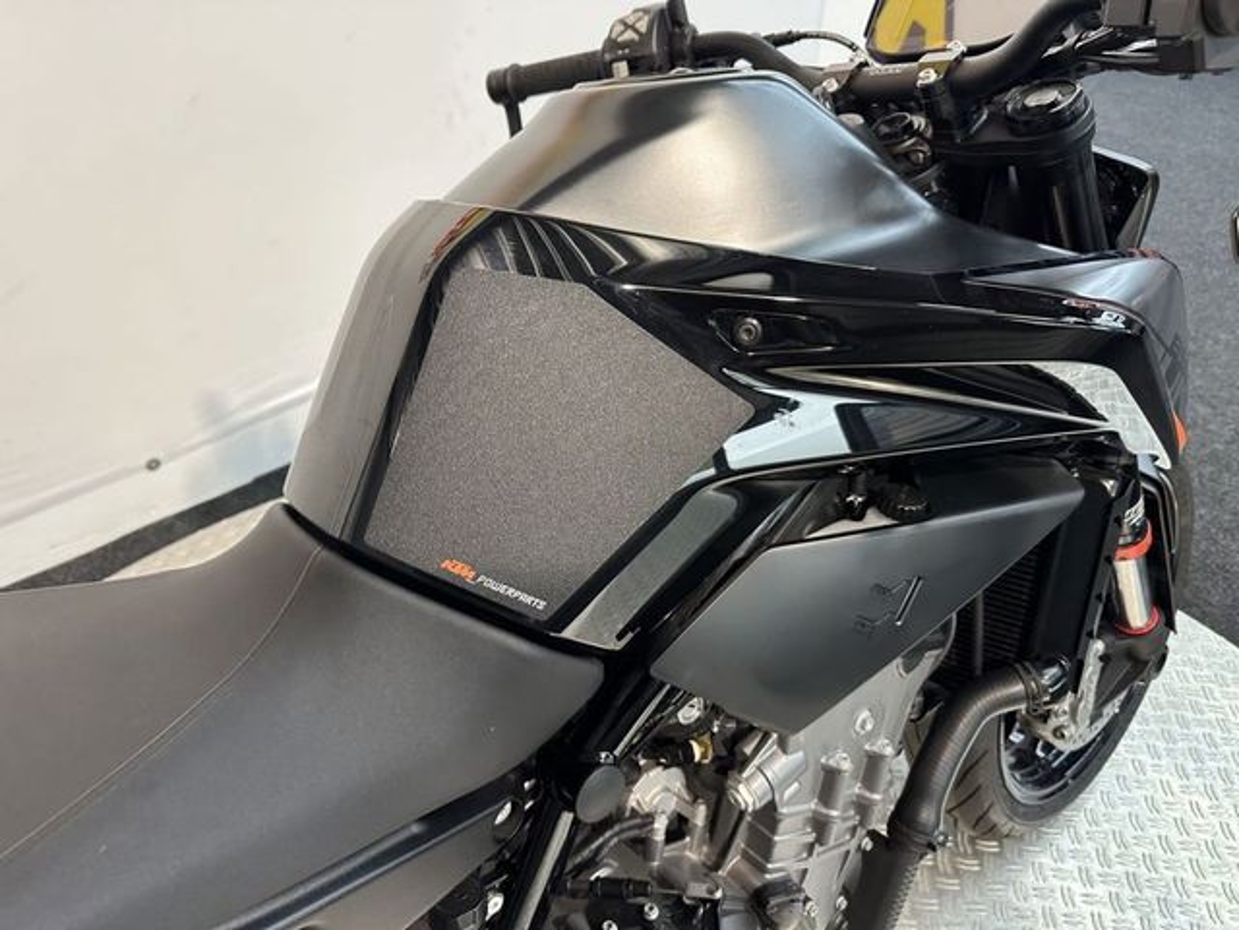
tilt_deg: -35.4
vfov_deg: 56.8
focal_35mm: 24
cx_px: 620
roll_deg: -0.9
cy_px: 465
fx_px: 859
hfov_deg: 71.6
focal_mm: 6.86
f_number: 1.78
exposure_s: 1/100
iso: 200
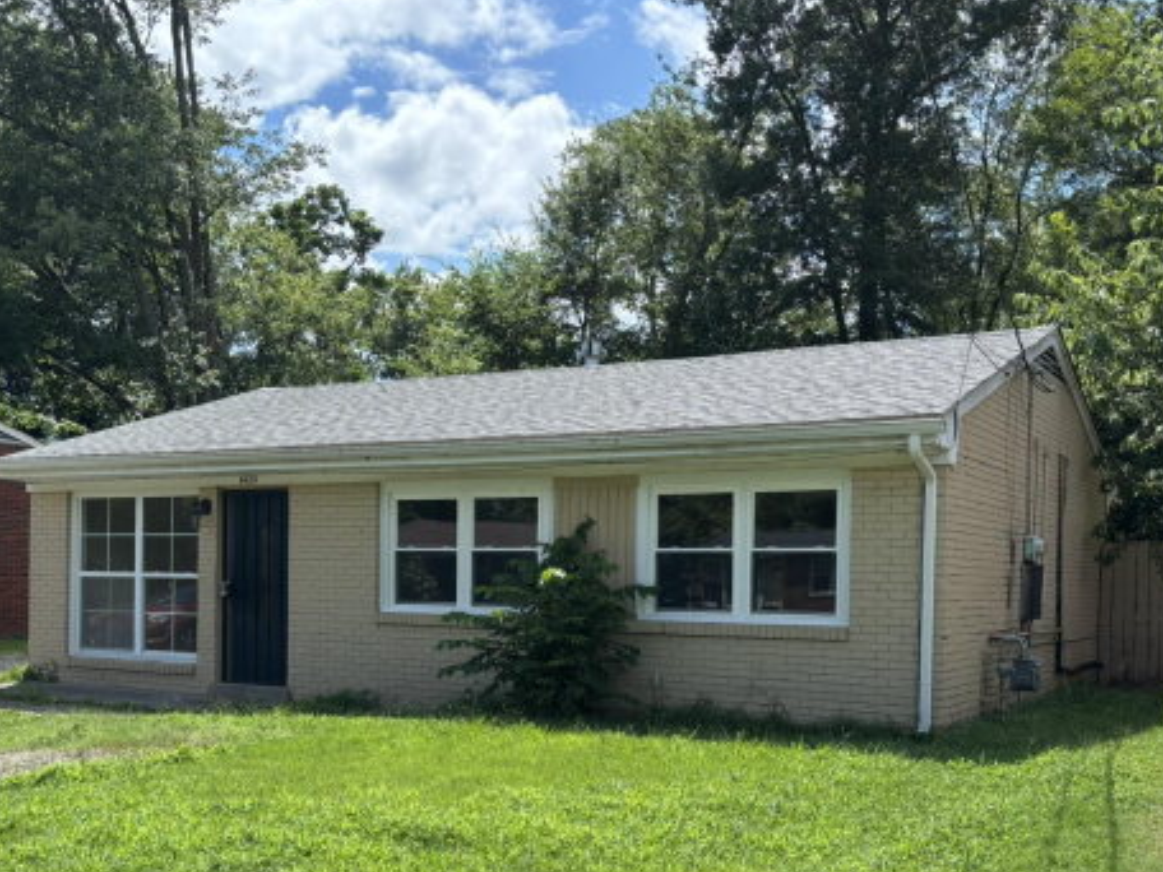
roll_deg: -1.0
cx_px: 618
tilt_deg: -1.4
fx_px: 1277
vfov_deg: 37.2
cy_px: 604
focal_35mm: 38
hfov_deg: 48.9
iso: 50
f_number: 1.6
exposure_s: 1/1949
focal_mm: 5.96
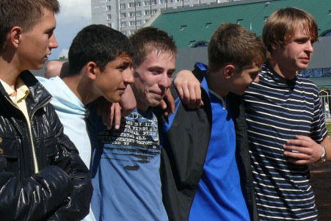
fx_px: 1104
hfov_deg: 17.1
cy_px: 69
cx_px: 164
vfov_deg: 11.4
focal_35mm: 120
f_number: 6.3
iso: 100
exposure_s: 1/500
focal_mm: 12.8
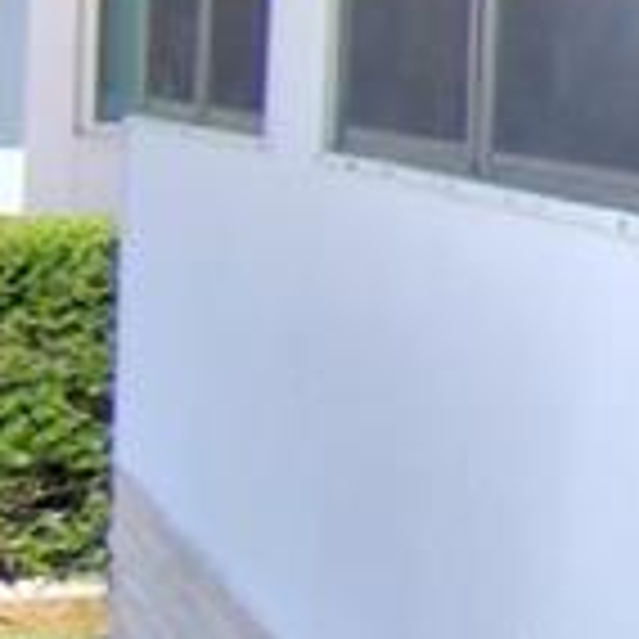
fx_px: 3007
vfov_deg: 12.0
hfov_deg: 5.6
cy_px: 32
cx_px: 3564
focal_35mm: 144
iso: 110
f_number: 4.5
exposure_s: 1/500
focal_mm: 10
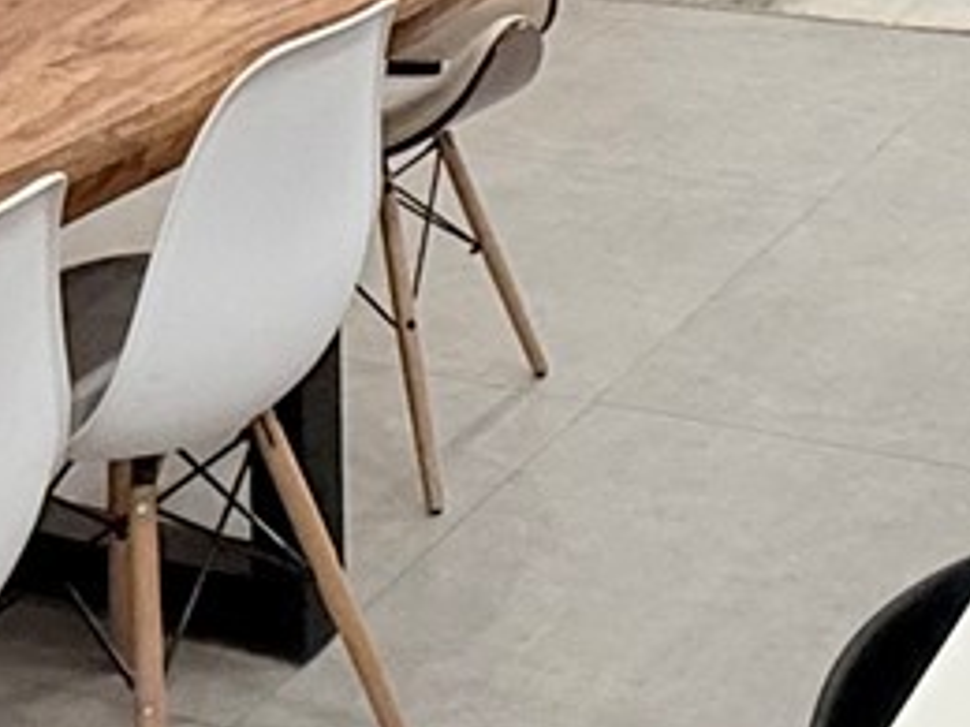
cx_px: 817
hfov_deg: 22.4
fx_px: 2410
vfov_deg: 14.7
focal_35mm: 86
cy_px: -641
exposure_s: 1/120
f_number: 2.2
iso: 160
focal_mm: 2.22
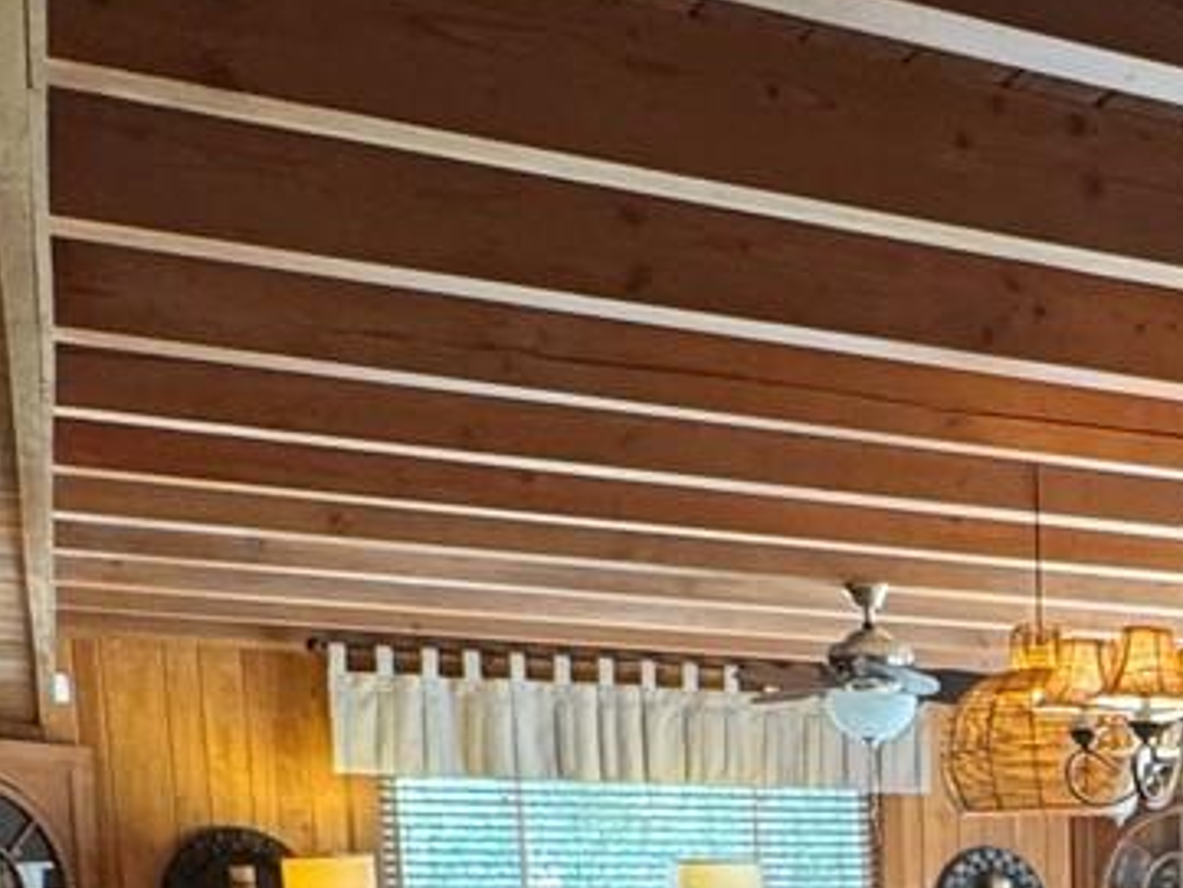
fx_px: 2120
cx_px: 1308
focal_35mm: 62
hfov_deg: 28.3
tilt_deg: -10.2
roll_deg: +0.2
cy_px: 1242
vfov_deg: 20.9
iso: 250
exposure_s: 1/60
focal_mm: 2.22
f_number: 2.2
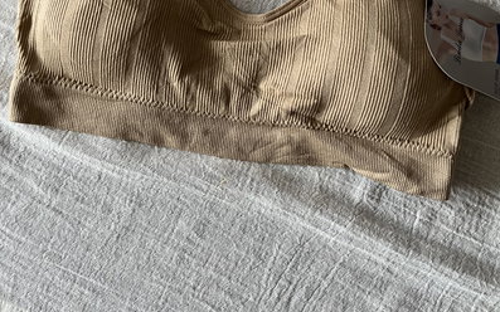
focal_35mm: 37
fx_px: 504
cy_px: -7
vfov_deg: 31.6
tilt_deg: -84.8
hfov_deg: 52.8
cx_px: 251
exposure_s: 1/65
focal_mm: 5.1
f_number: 1.6
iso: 125
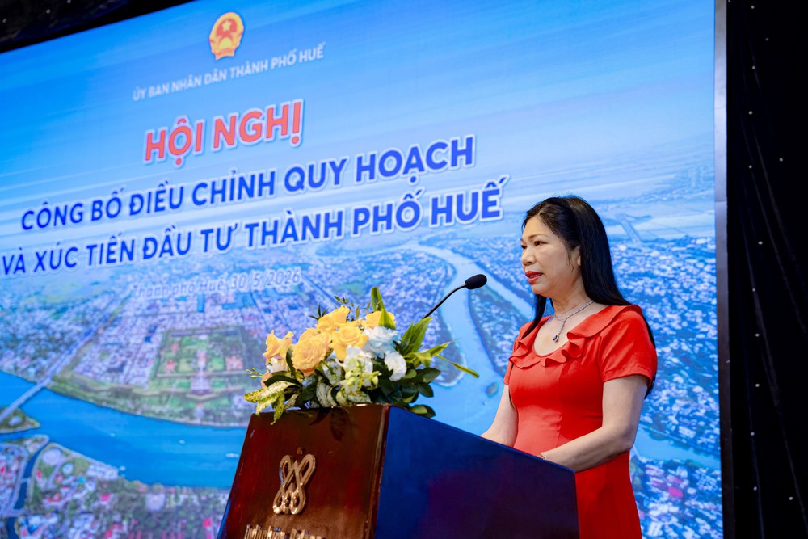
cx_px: 404
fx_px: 1145
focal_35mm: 51
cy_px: 270
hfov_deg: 38.9
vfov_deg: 26.5
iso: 1000
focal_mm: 51
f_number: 3.5
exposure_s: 1/100
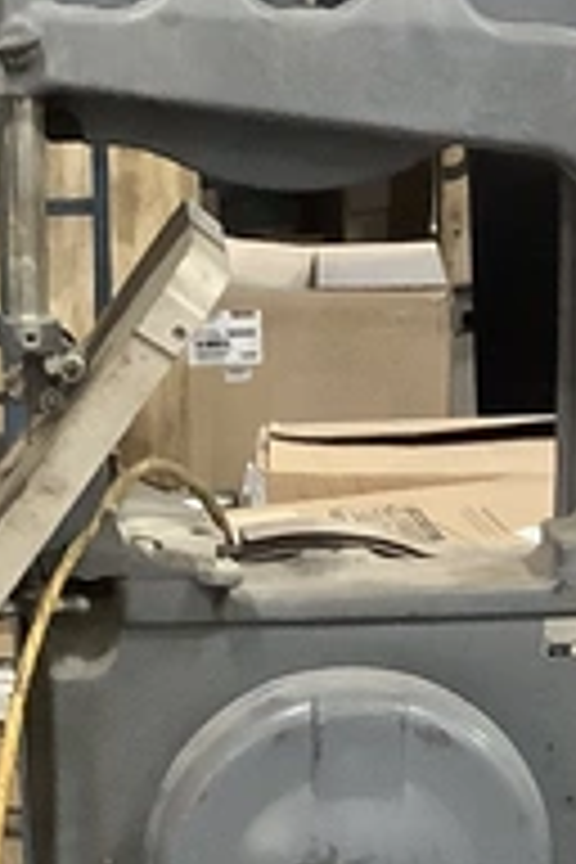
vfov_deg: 16.0
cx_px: 130
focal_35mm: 126
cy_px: 803
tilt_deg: -17.8
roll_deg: +1.4
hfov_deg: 10.9
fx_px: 3024
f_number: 2.4
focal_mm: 3.3
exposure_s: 1/30
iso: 400
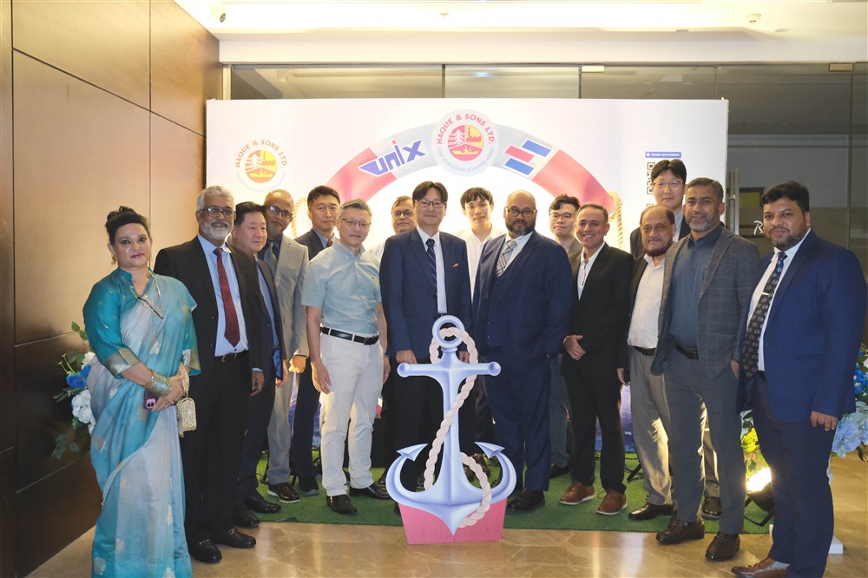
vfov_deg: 37.8
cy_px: 289
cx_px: 434
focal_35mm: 35
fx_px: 844
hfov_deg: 54.5
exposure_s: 1/60
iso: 3200
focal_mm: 23.5
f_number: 4.4
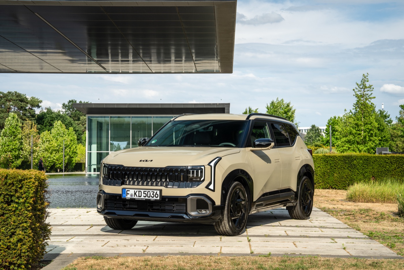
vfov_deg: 19.5
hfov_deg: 28.8
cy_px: 135
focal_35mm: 70
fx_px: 785
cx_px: 202
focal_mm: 70
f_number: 11
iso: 100
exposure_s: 1/60
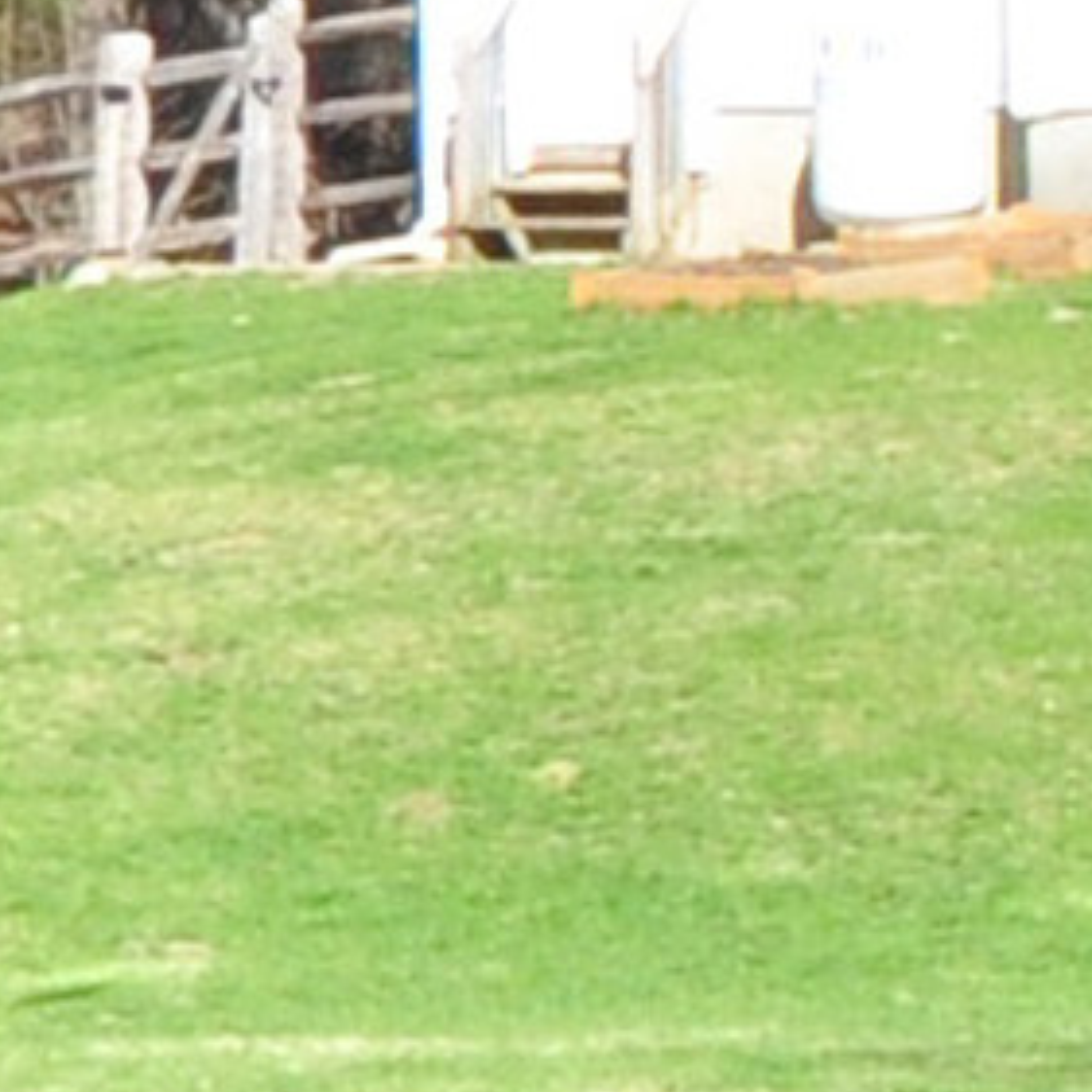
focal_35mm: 263
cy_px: -82
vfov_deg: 6.6
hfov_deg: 6.0
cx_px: 3653
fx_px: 9387
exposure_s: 1/200
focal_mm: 20
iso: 500
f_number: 9
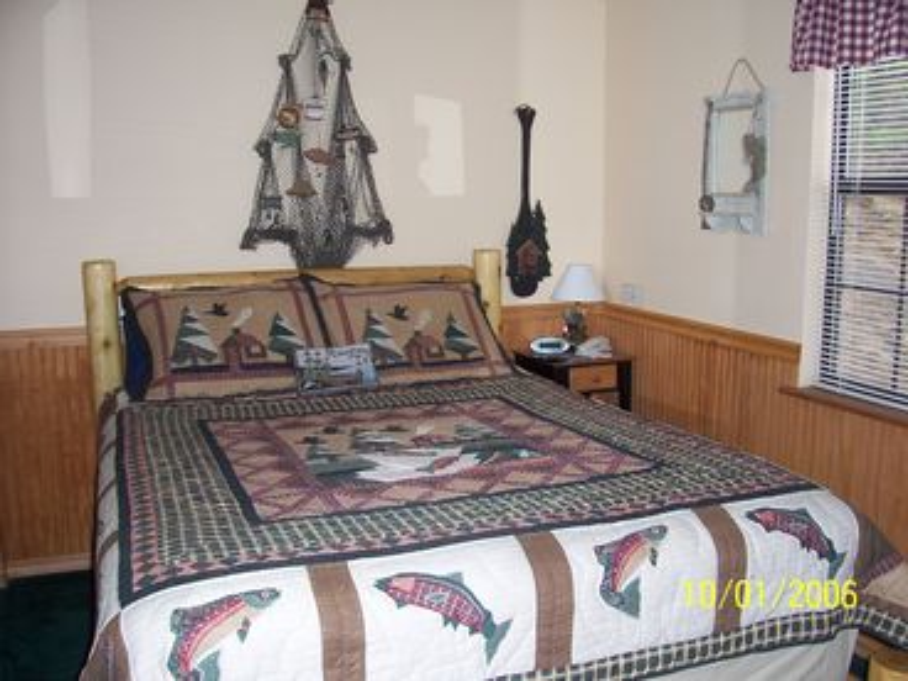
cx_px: 454
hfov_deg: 54.0
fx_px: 892
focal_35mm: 34
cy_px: 340
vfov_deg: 41.8
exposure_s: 1/60
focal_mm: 5.6
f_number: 2.7
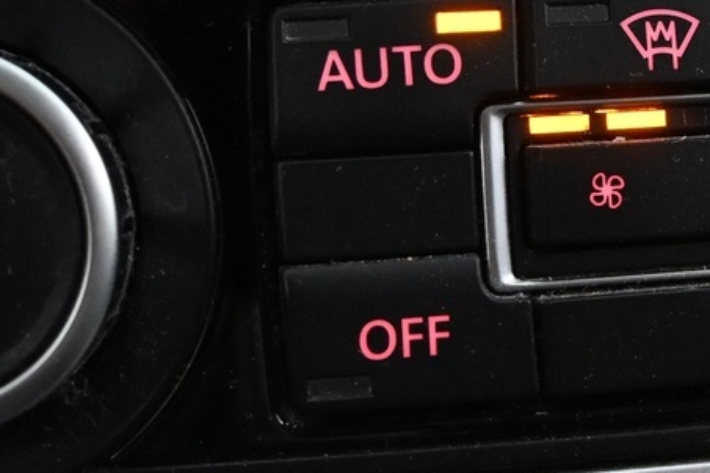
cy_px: 161
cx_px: 652
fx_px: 3228
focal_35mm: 164
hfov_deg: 12.4
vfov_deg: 8.4
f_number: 4.8
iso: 4000
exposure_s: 1/60
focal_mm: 30.5
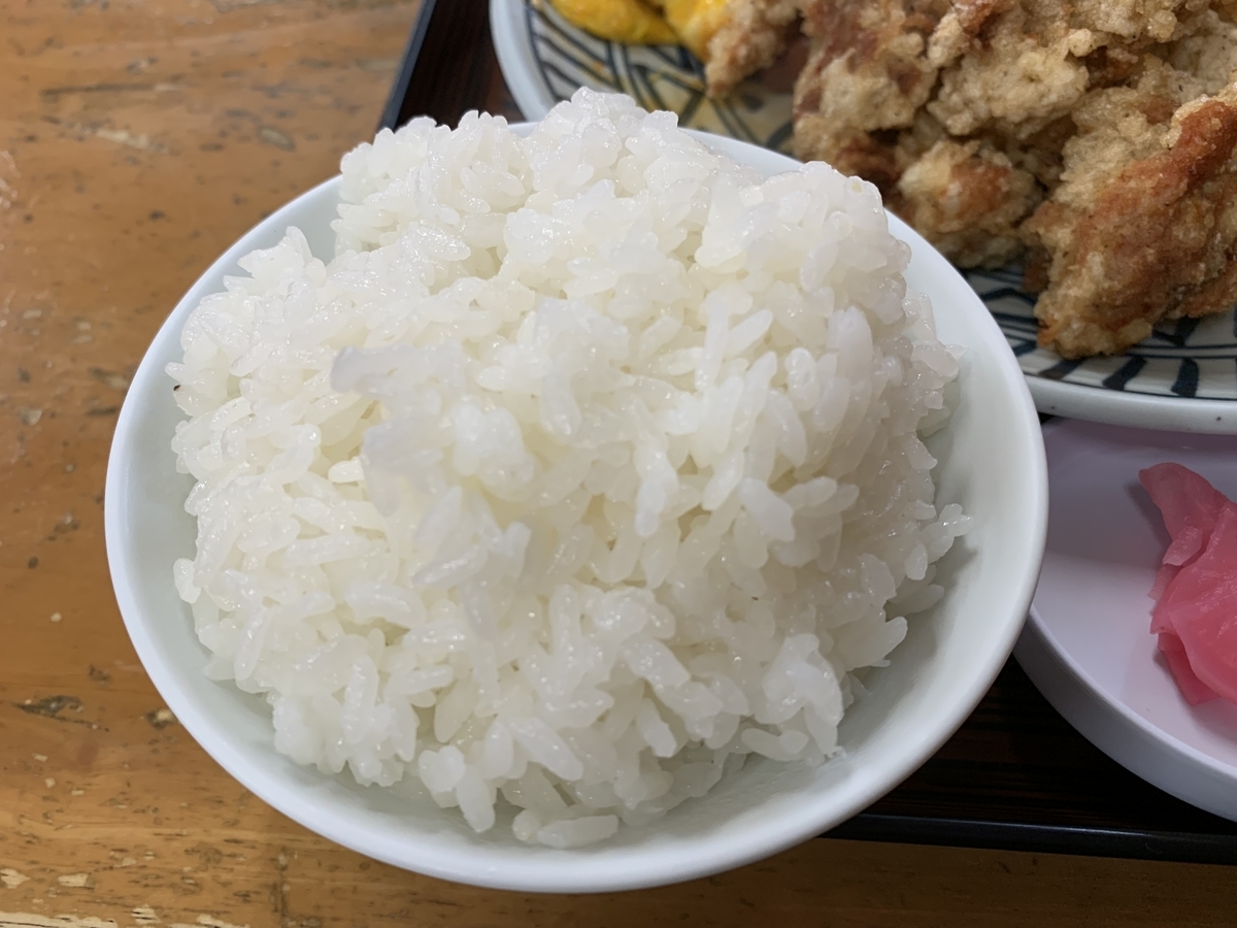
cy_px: 464
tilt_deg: -55.1
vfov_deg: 53.1
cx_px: 618
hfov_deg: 67.3
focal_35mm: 26
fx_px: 929
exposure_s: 1/98
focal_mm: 4.25
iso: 100
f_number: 1.8
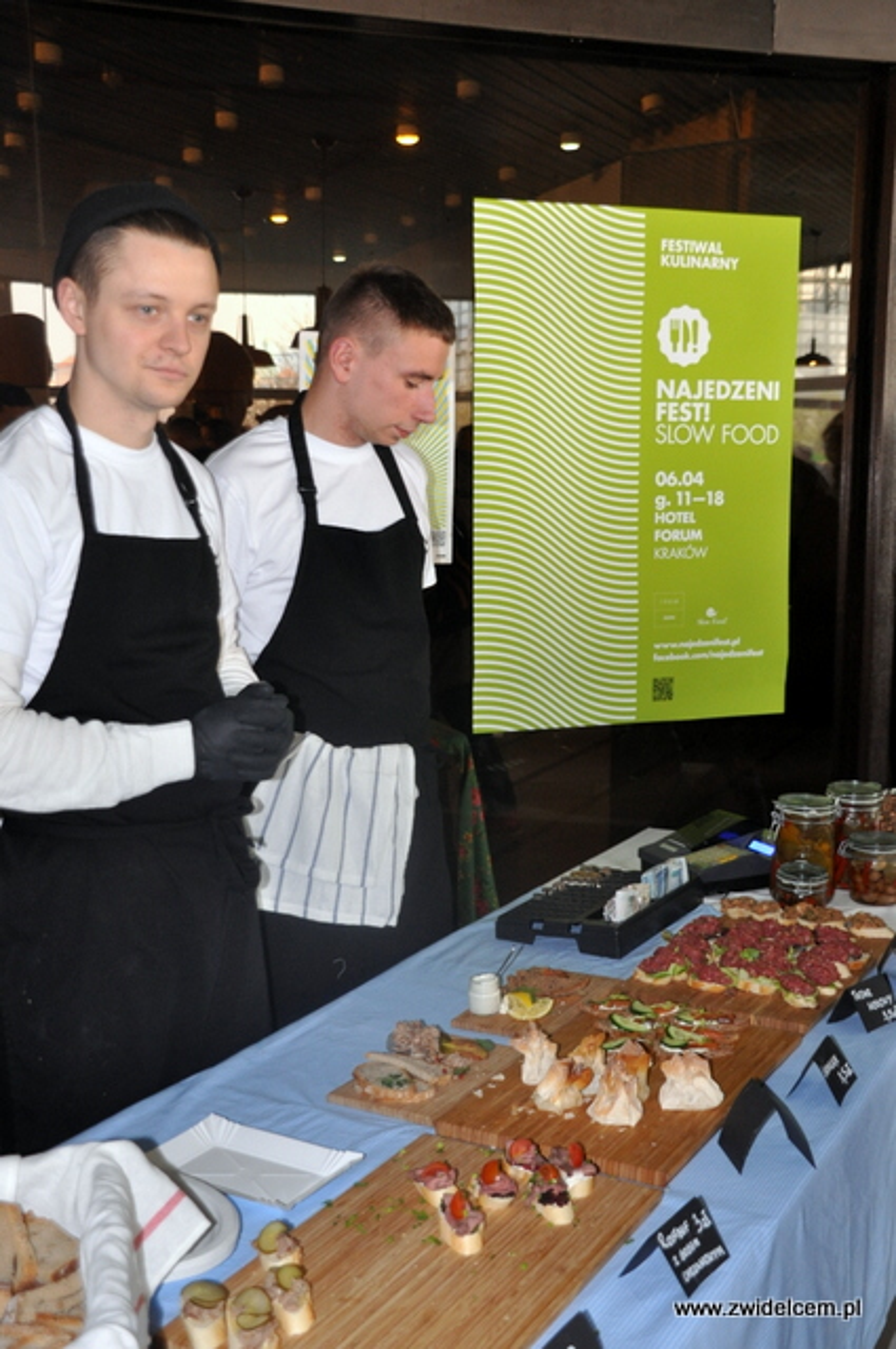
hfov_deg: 34.1
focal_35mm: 39
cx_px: 448
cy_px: 674
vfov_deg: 49.6
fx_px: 1460
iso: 800
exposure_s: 1/60
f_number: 4
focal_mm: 26
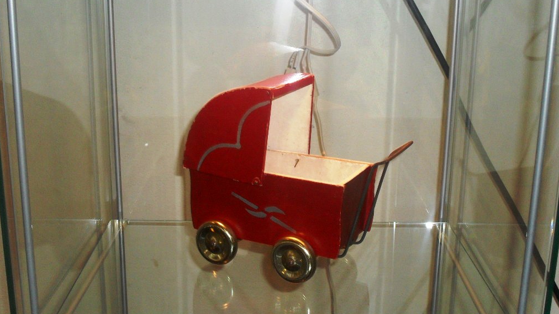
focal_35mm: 54
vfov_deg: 22.2
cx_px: 279
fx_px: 800
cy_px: 172
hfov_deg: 38.5
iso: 200
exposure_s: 1/45
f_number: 3.9
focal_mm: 8.7
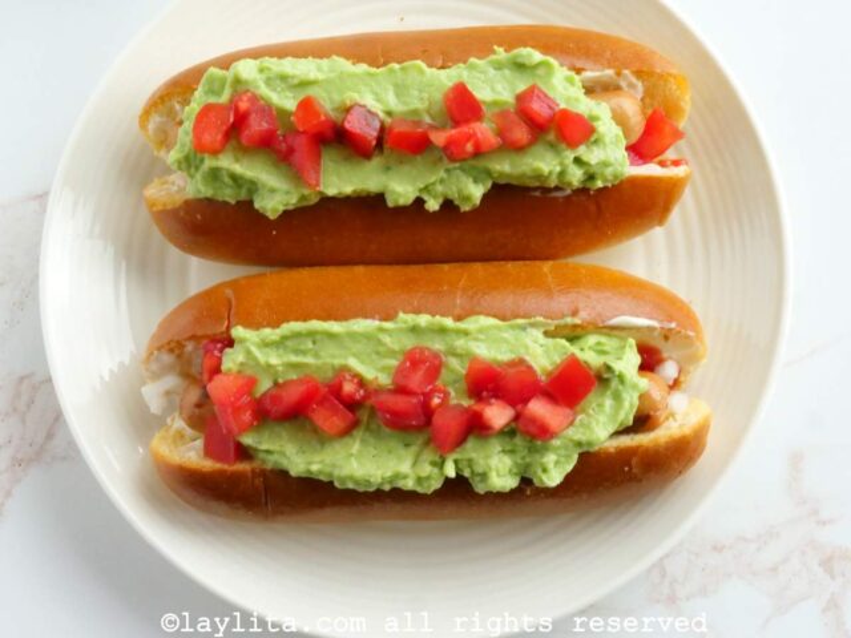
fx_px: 1573
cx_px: 426
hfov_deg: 30.3
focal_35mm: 64
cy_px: 319
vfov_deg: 22.9
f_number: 14
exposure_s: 1/50
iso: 6400
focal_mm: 32
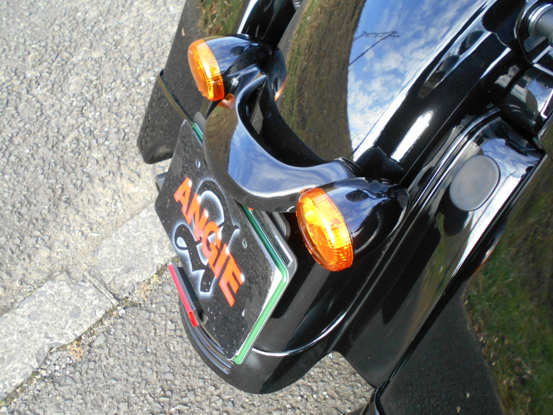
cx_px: 276
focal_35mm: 34
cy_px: 208
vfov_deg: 41.8
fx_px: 543
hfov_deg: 54.0
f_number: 3.6
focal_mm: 5.8
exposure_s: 1/250
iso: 320
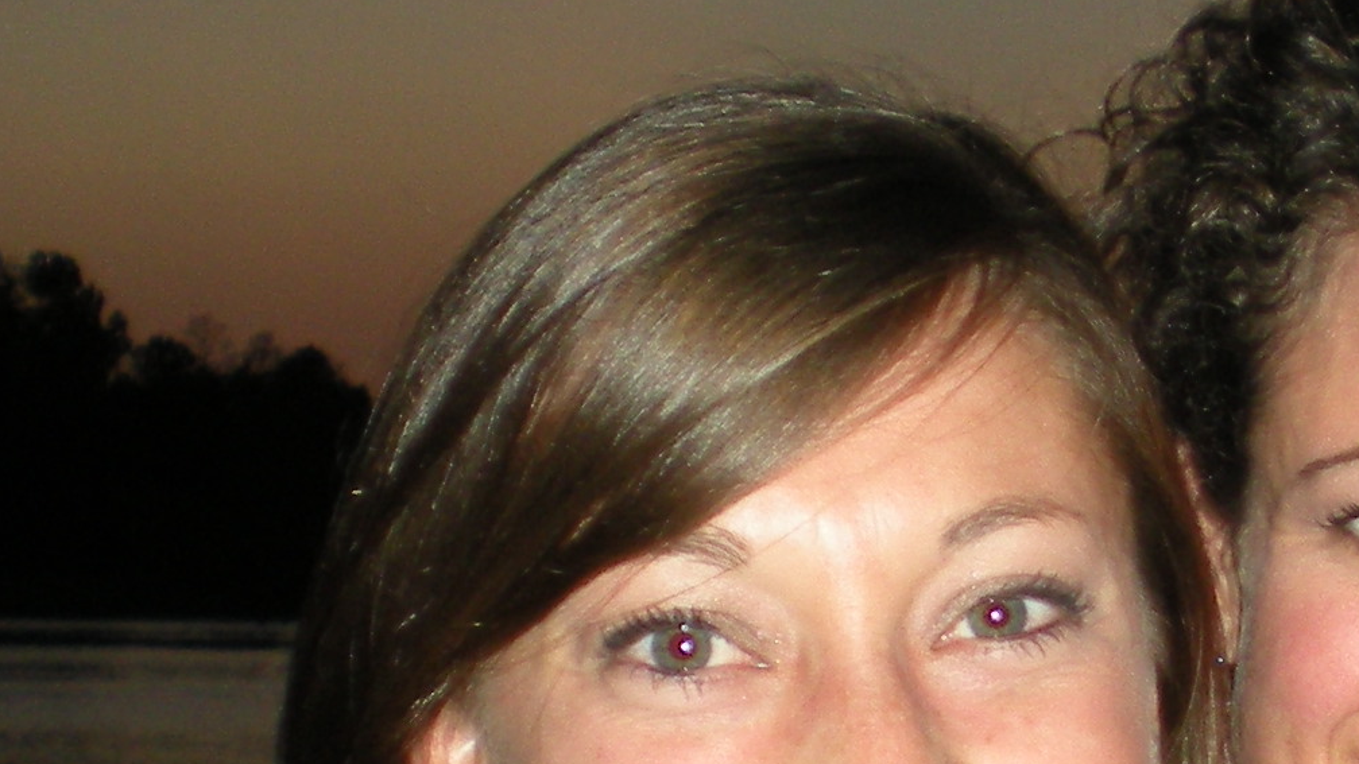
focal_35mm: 134
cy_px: 695
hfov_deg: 15.9
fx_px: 4829
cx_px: 1178
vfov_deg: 9.0
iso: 105
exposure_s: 1/60
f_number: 3.1
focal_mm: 6.3
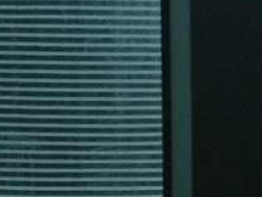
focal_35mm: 260
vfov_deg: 5.7
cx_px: 494
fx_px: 1971
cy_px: 169
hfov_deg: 7.4
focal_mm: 4.28
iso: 50
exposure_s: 1/1042
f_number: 2.4
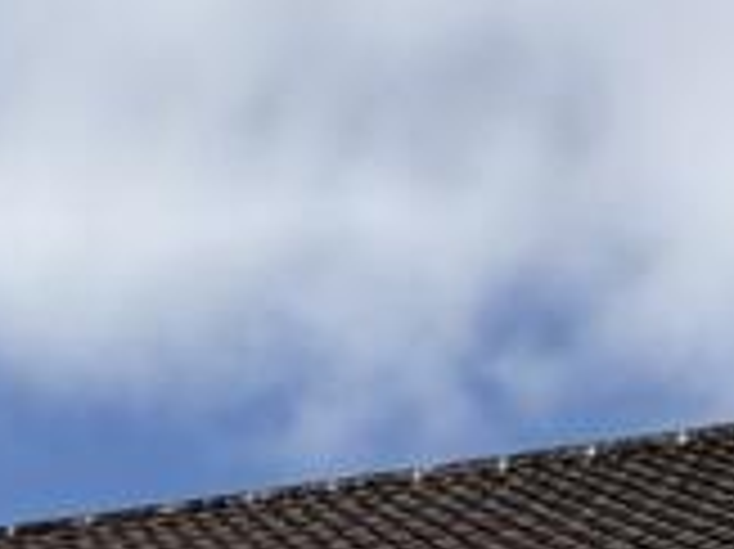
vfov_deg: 10.8
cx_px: 230
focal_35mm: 88
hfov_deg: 22.2
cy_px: 1678
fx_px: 1865
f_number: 2.2
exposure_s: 1/1001
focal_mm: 2.22
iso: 20
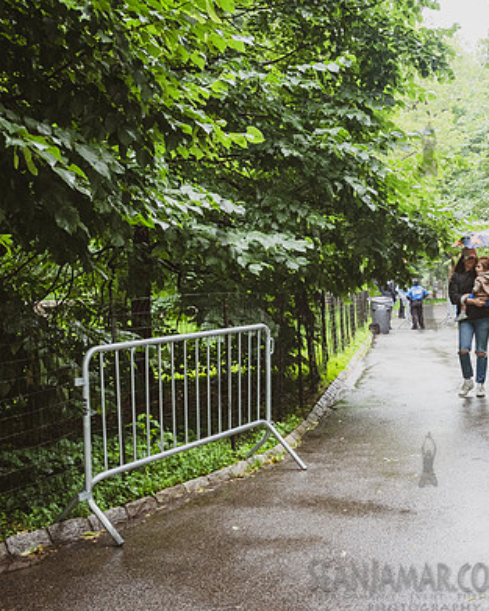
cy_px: 336
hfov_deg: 29.2
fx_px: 922
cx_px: 369
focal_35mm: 51
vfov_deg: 36.6
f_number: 4.5
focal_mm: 32
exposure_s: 1/320
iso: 2000
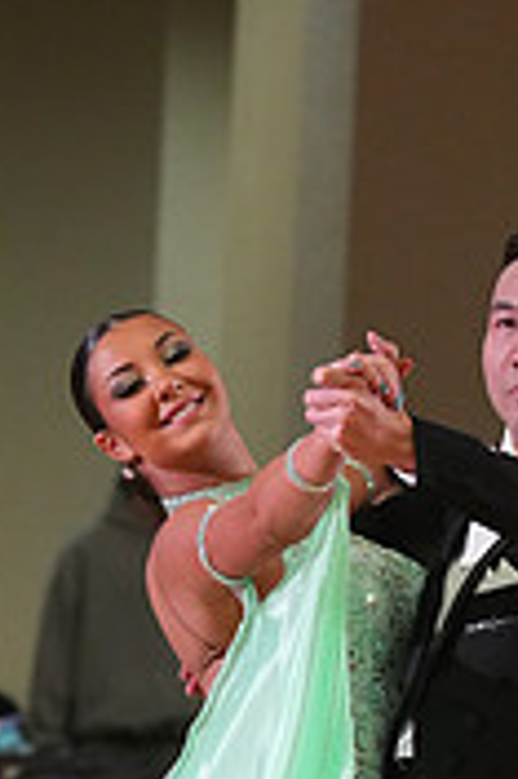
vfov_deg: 3.2
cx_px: 436
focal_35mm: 651
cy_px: 934
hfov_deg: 2.1
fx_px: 14077
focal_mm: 197
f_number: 6.3
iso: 4000
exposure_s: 1/200
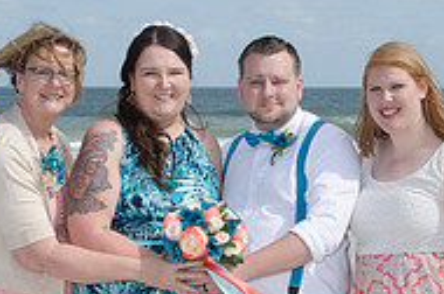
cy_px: 240
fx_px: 1354
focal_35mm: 110
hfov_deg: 18.6
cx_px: 234
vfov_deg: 12.3
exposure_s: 1/250
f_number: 9
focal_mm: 24
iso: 100
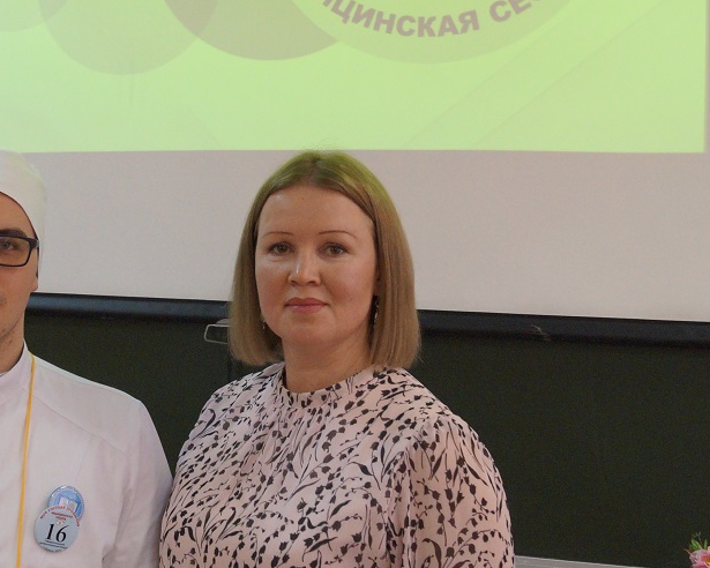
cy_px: 243
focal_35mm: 60
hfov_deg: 30.9
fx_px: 1261
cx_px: 172
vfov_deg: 25.4
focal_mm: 18
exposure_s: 1/160
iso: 1600
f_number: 4
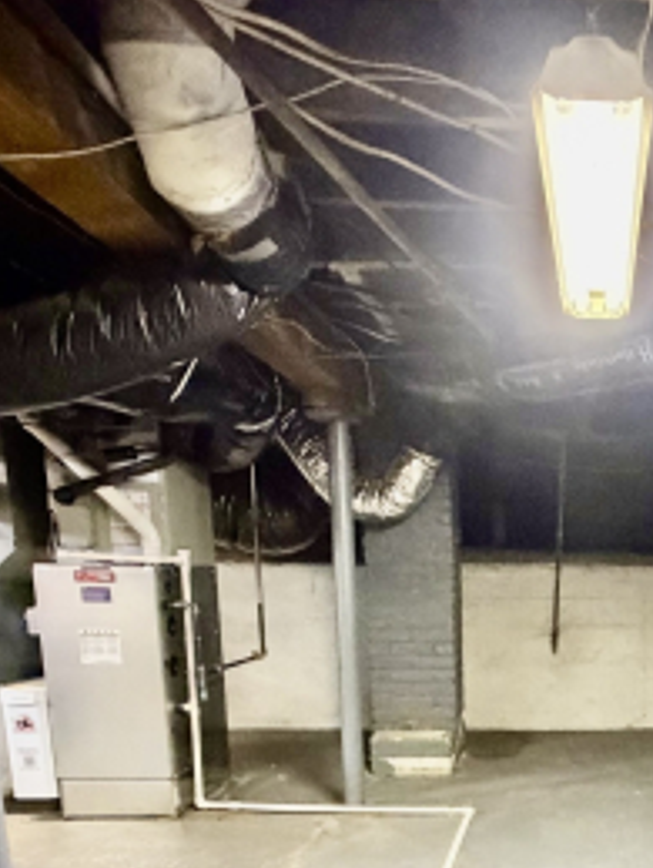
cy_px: 754
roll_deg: -1.7
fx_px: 903
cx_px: 635
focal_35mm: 36
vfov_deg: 47.0
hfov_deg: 36.3
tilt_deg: -12.8
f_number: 2.2
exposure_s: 1/60
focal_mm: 2.22
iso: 1250
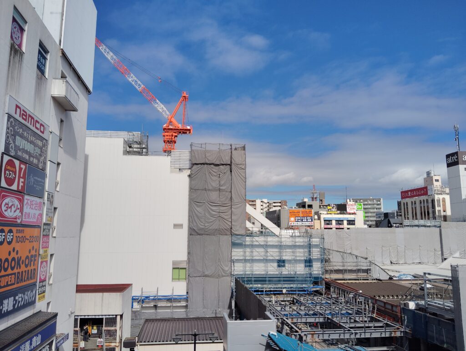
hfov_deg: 63.4
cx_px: 233
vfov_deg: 49.9
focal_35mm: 28
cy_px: 176
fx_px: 377
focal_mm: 4.22
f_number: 1.8
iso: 50
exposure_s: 1/1400
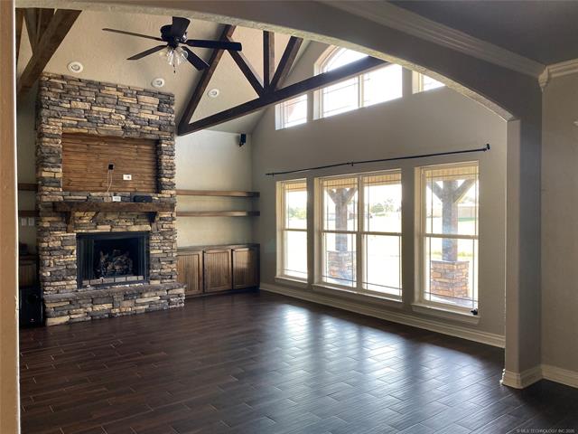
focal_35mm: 26
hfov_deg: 67.3
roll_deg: +0.2
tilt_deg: -1.1
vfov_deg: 53.1
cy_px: 217
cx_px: 289
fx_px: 434
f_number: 1.8
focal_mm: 4.25
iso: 64
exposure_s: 1/120
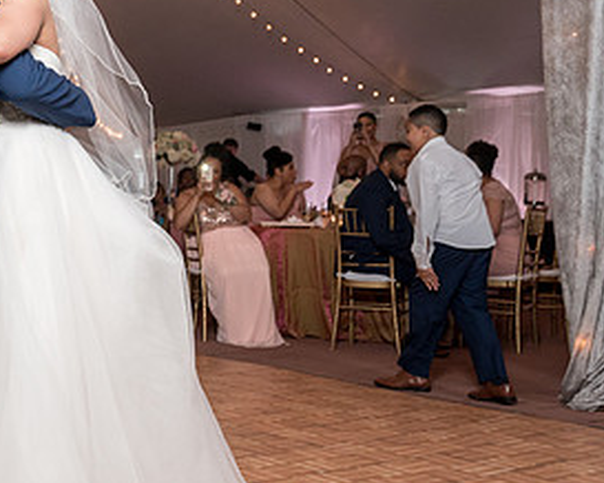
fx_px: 1072
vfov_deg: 25.3
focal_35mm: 60
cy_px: 197
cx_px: -39
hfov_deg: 28.9
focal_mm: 26
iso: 2000
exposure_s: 1/200
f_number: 4
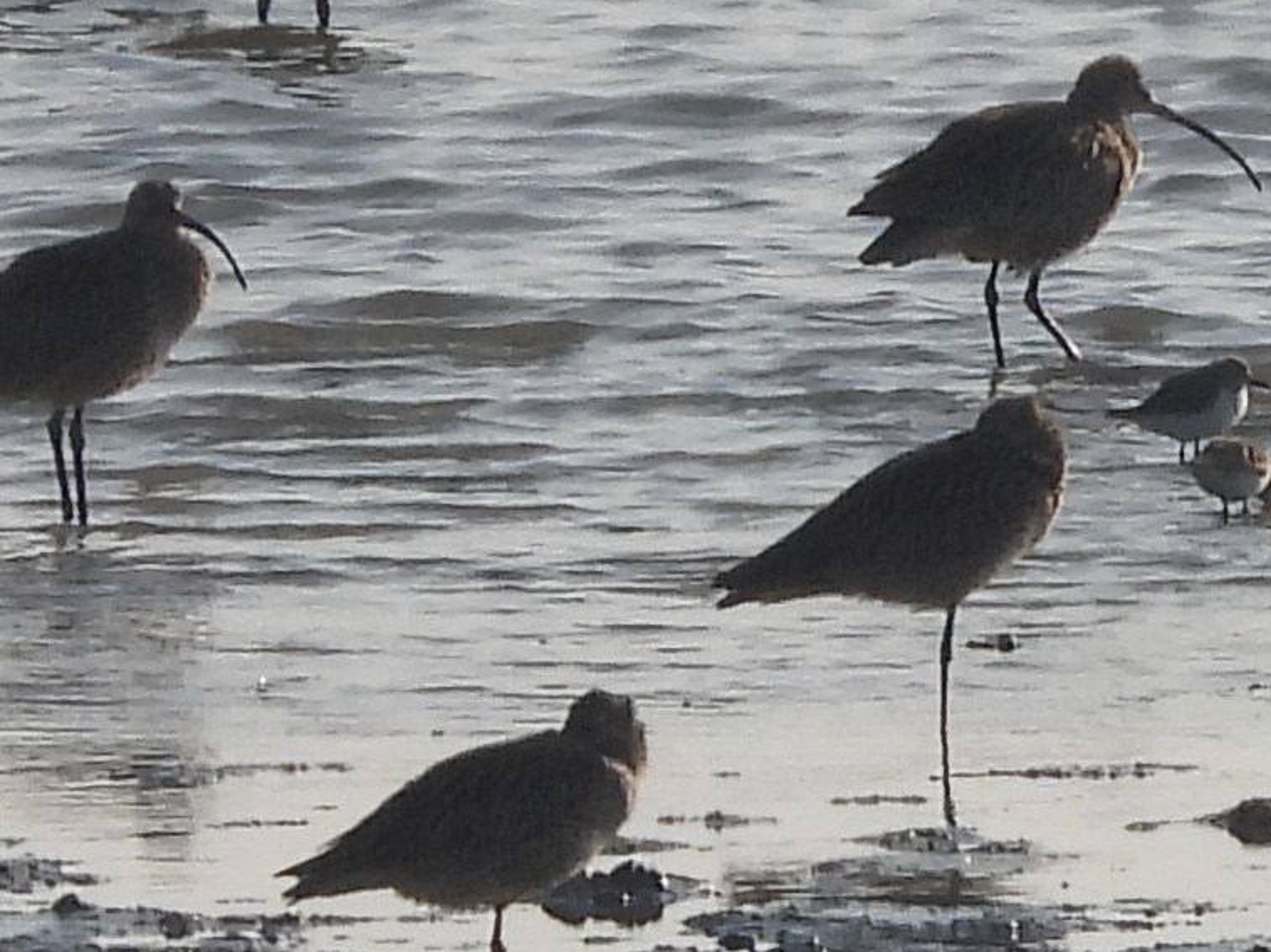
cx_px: 3559
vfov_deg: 0.3
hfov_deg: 0.4
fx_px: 192233
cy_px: 1202
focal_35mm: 5238
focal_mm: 155
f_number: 5.6
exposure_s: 1/800
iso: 100
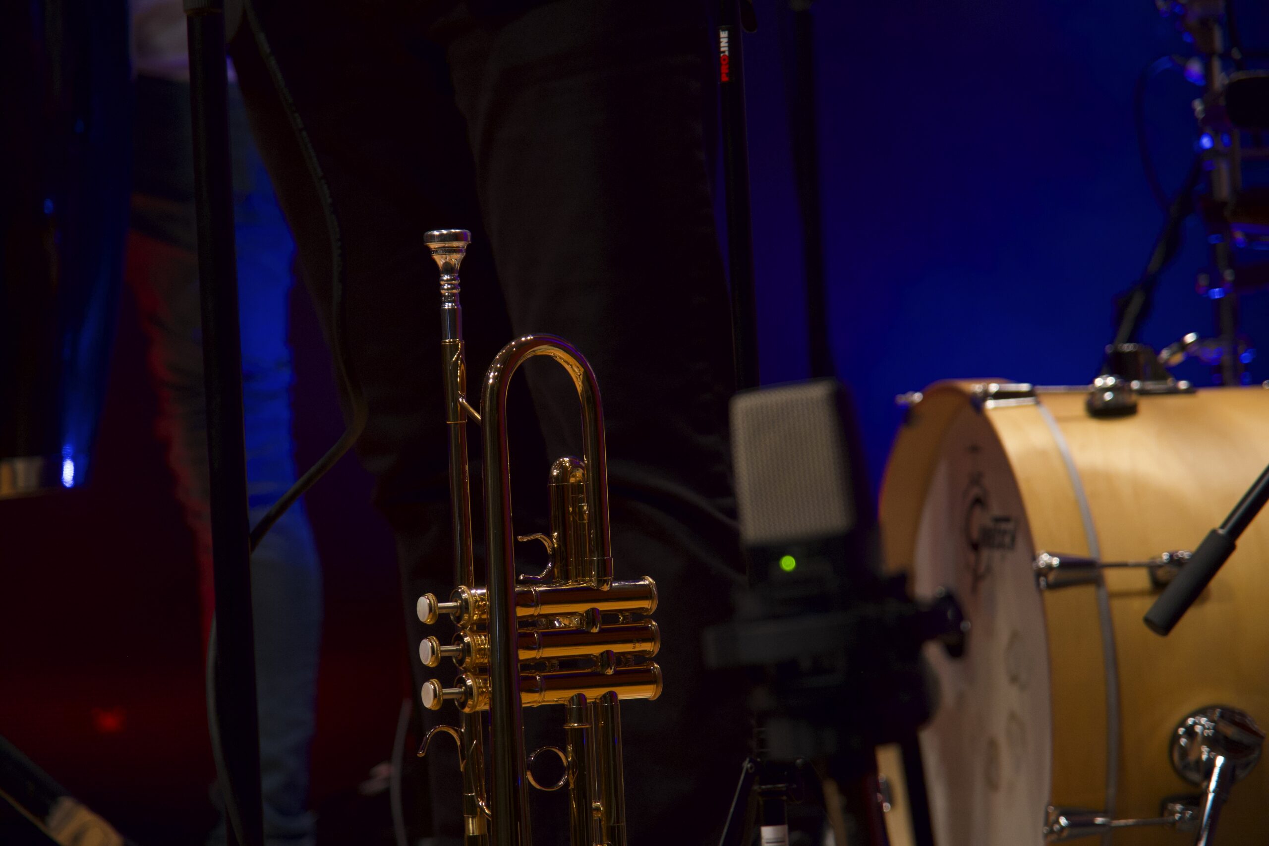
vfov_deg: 11.4
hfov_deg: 17.1
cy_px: 423
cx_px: 634
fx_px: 4230
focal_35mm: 120
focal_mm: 80
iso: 1600
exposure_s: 1/60
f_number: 4
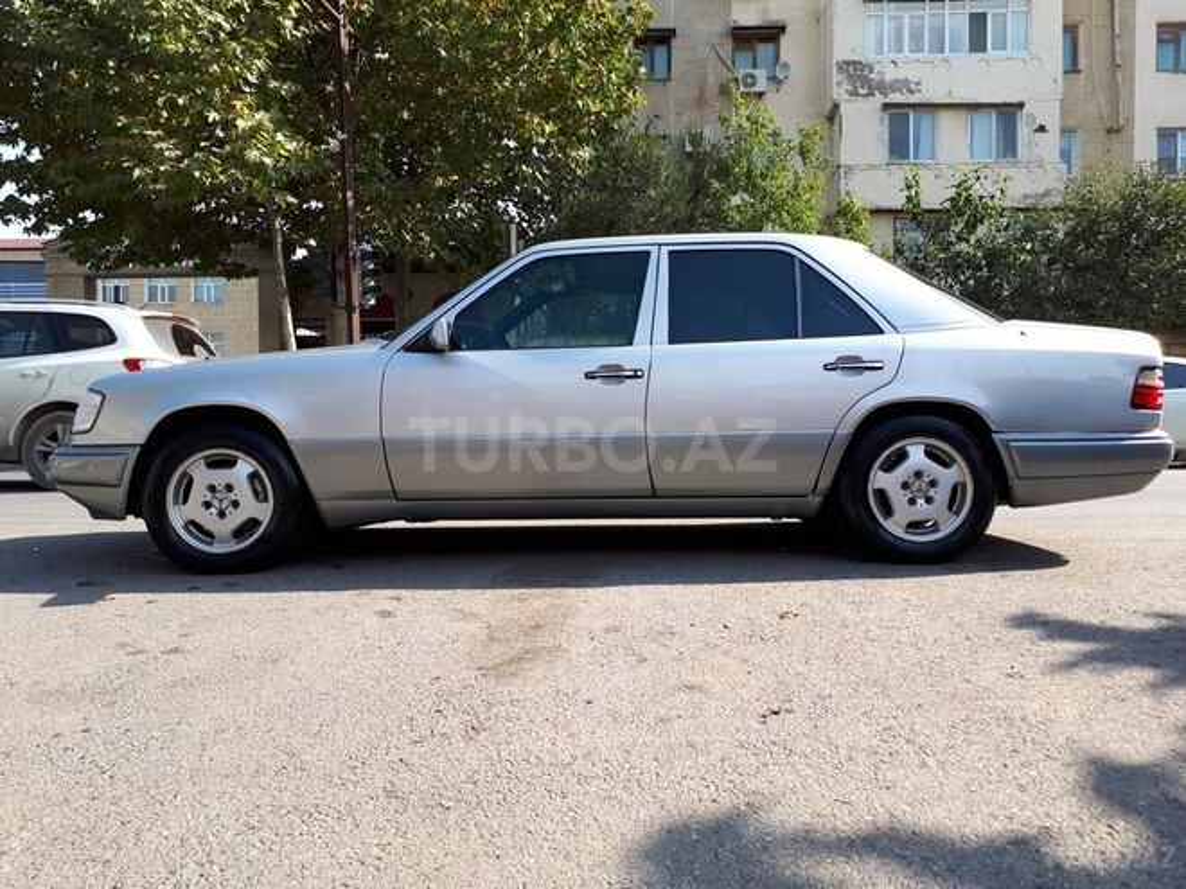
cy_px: 444
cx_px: 593
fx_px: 925
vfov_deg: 51.4
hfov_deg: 65.3
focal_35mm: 27
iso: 40
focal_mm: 3.6
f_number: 1.9
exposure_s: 1/482
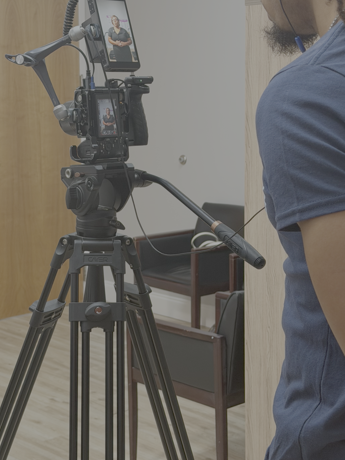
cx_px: 154
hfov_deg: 20.7
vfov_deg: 27.4
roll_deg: +0.0
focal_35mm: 71
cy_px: 210
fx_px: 944
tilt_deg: -6.6
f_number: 1.78
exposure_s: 1/60
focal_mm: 6.76
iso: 125
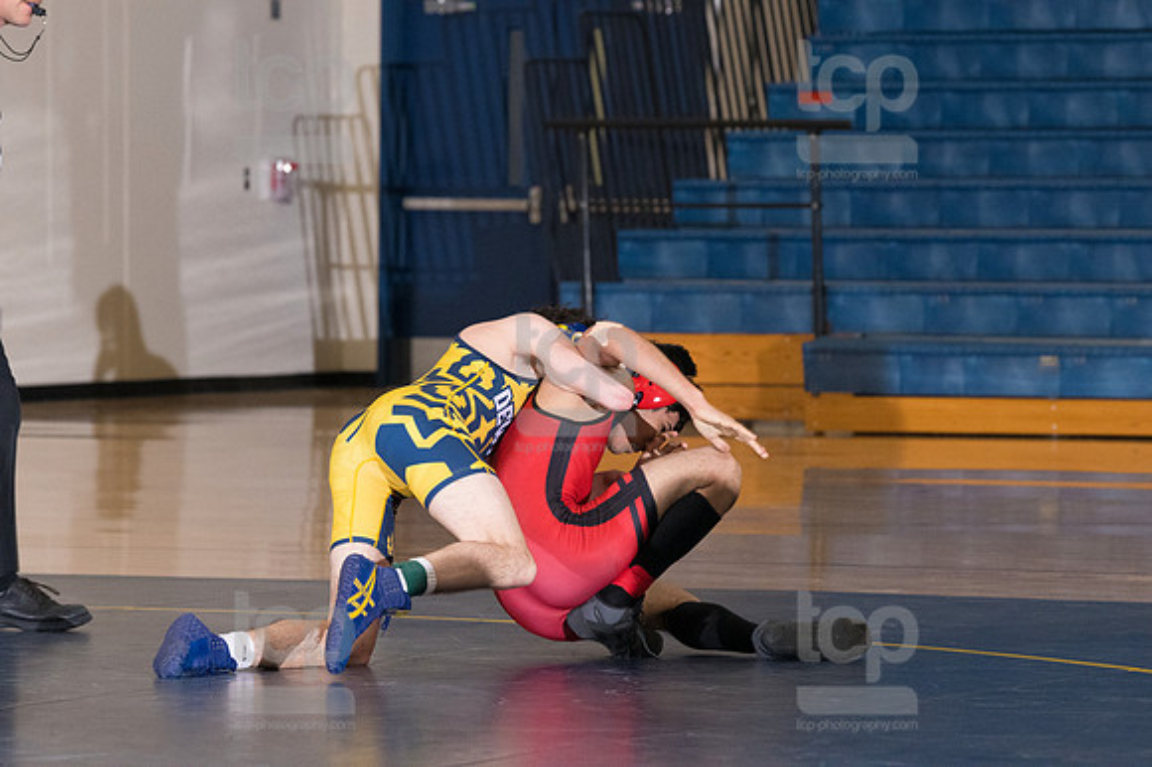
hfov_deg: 7.9
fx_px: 8379
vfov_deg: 5.2
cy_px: 384
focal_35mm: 262
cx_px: 576
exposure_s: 1/250
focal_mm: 175
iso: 2000
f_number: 5.6
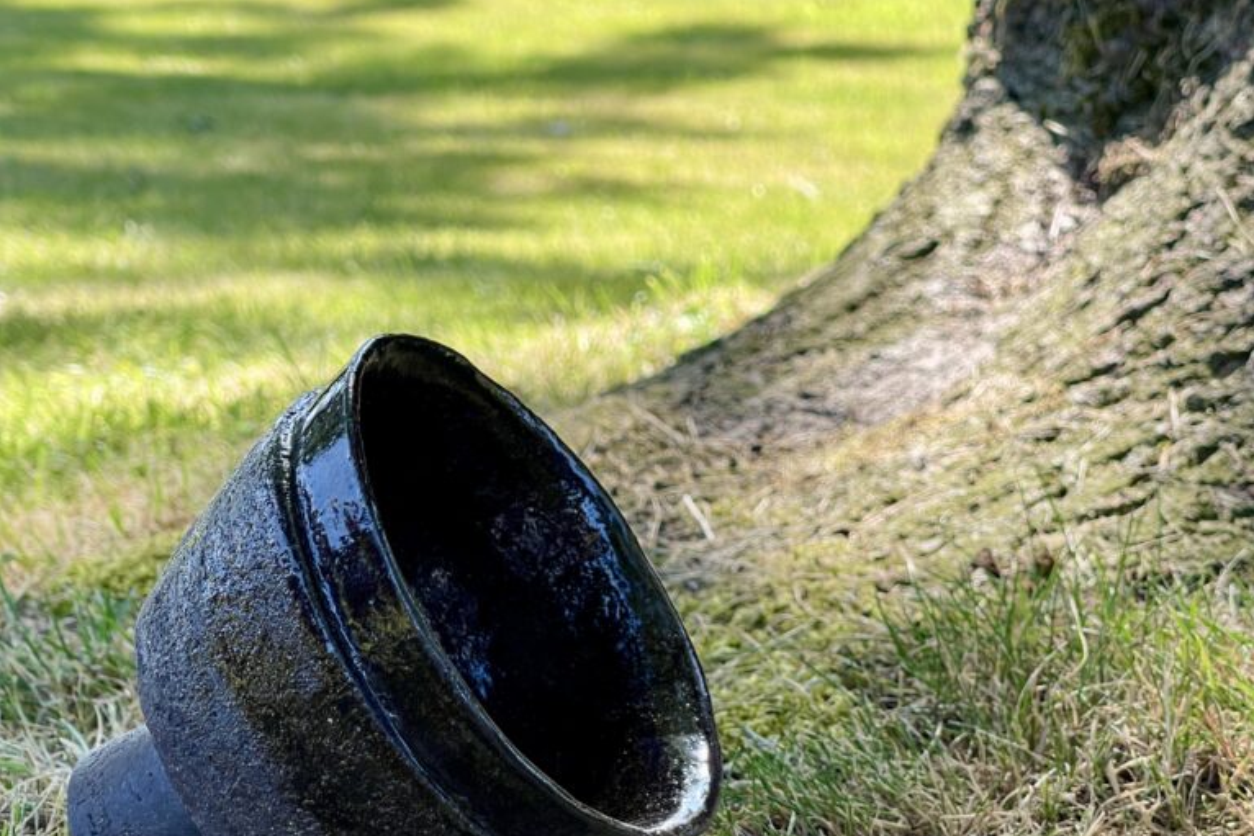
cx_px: 627
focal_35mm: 89
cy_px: 470
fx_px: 3101
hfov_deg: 22.9
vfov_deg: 15.4
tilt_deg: -11.7
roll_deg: +0.1
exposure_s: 1/233
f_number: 2.2
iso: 20
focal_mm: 7.5
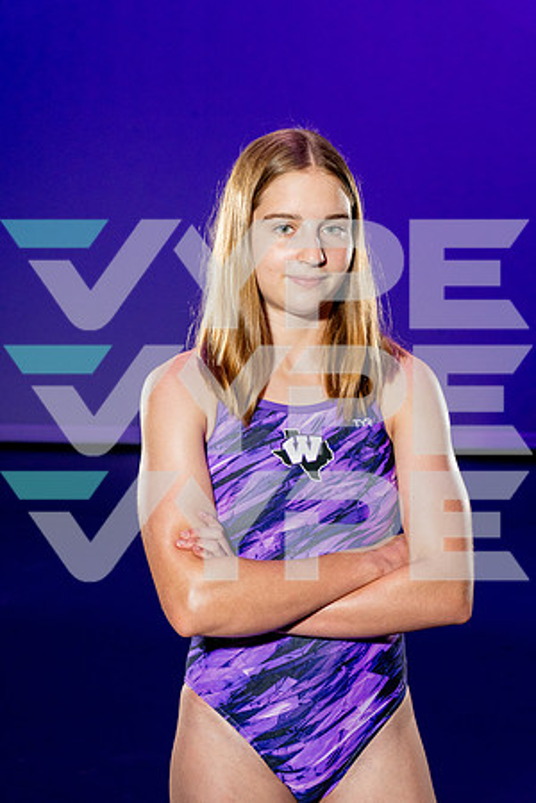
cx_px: 268
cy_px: 402
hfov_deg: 19.5
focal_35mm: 70
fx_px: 1563
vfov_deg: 28.8
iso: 3200
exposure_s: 1/250
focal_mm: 70
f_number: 8
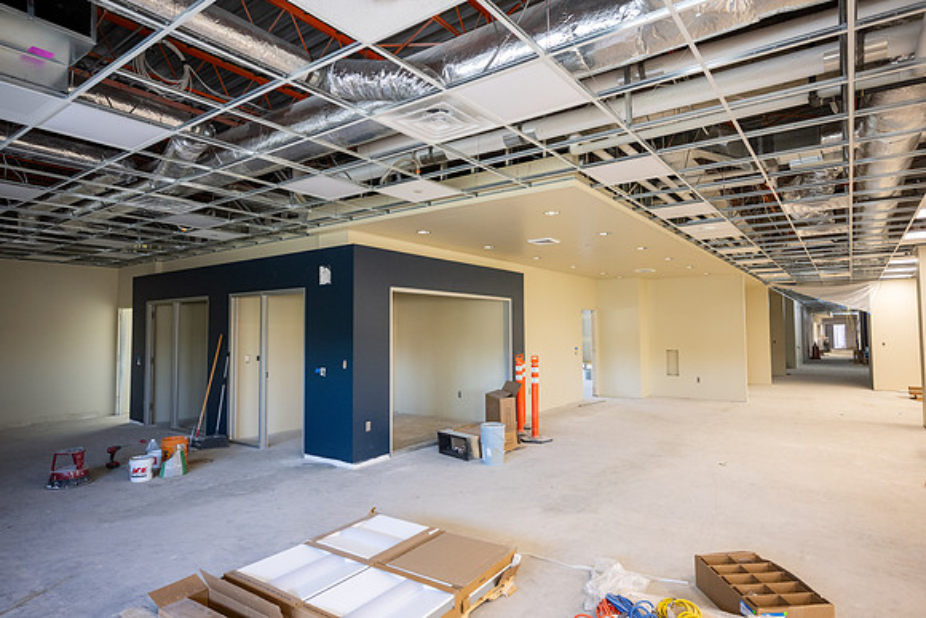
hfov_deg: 82.6
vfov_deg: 60.7
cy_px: 309
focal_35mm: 20
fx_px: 527
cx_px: 463
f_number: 4
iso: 1250
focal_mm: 20.5
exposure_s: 1/100
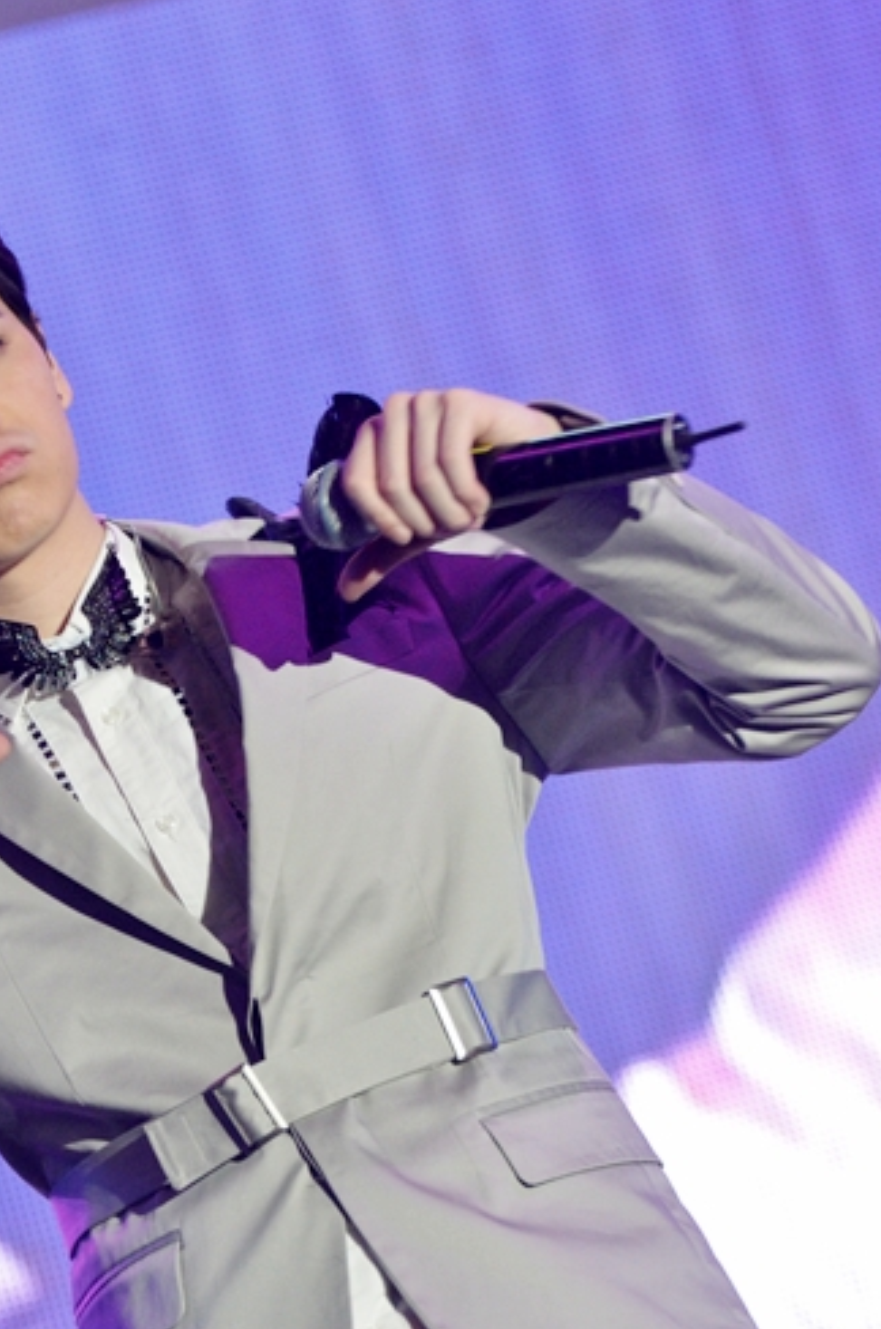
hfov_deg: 3.3
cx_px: 239
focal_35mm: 417
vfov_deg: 5.0
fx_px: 15372
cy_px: 785
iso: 1000
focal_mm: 170
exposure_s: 1/100
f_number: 5.6
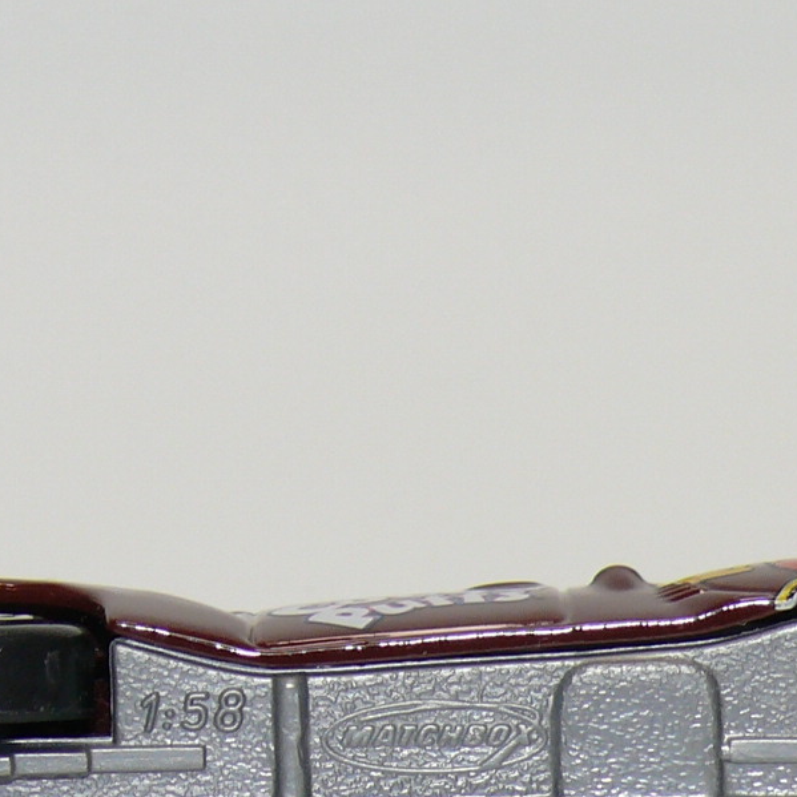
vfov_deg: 7.2
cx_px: 538
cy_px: 744
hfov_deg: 7.3
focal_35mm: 241
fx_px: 6278
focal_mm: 13.4
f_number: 4
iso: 100
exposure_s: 1/30
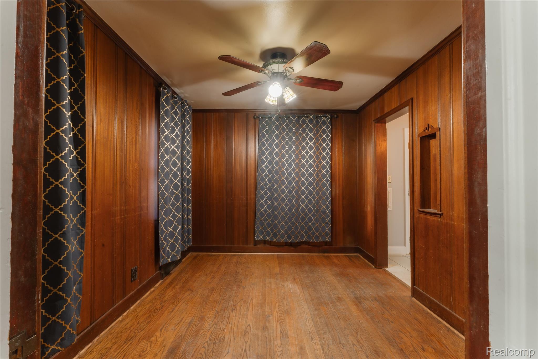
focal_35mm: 14
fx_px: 209
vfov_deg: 81.2
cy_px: 180
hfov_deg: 104.3
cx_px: 269
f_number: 18
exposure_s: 1/3
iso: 400
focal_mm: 14
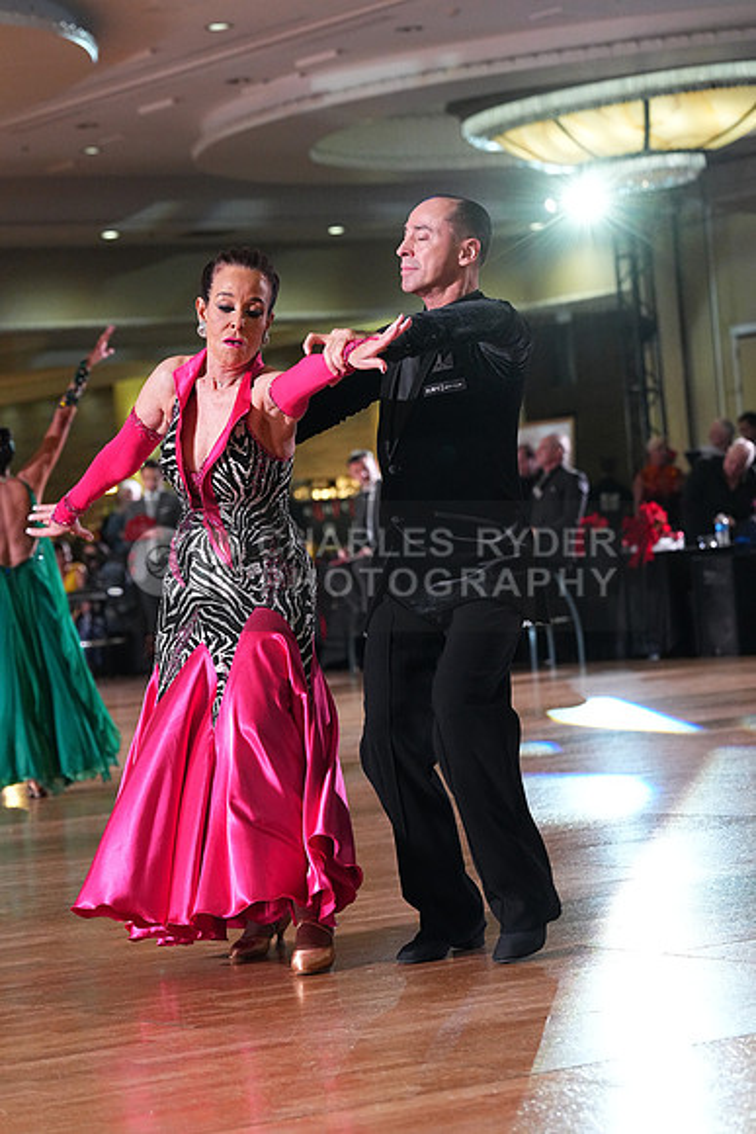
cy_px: 567
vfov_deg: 18.9
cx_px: 378
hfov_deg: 12.7
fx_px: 3400
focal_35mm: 108
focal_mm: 108
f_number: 5
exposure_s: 1/400
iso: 6400
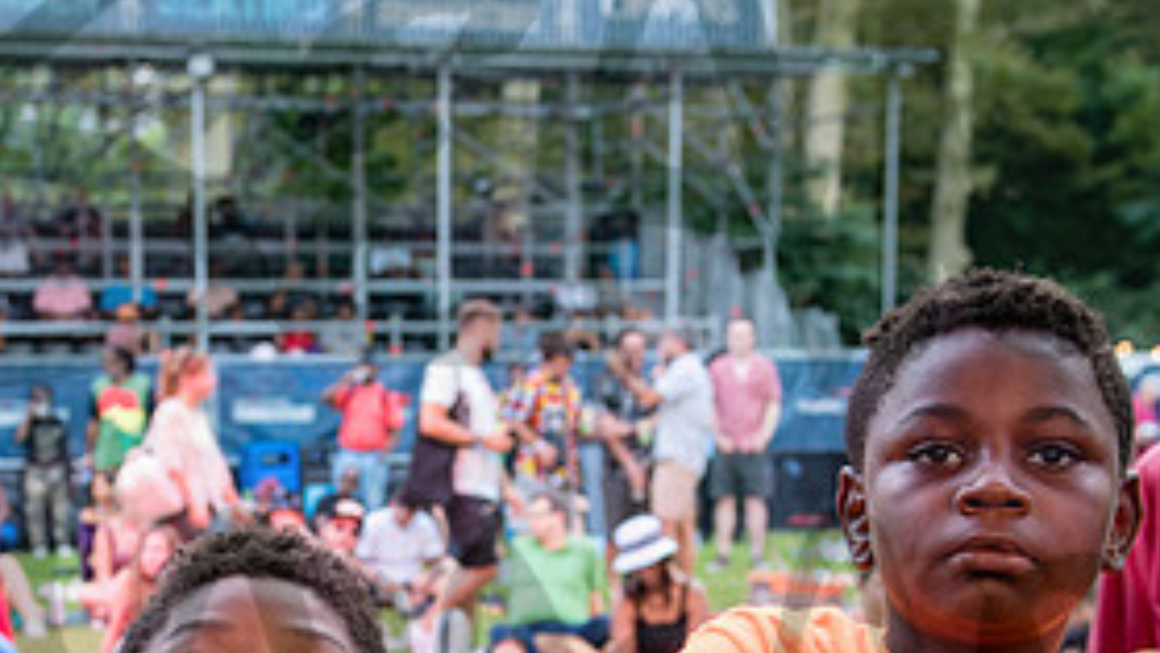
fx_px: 2830
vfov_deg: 12.9
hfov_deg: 23.0
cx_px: 348
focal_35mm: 92
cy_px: 745
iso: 500
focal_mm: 34
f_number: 3.5
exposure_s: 1/80
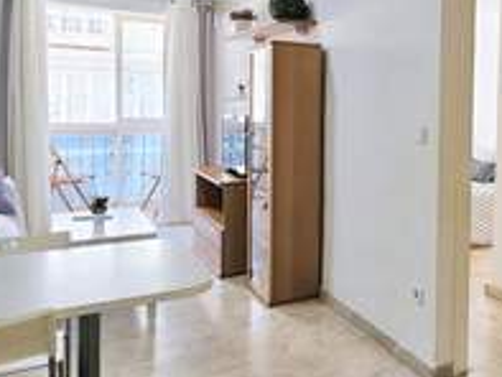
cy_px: 124
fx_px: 479
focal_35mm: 33
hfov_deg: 51.9
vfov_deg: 42.4
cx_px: 400
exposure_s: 1/50
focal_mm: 2.2
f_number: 2.2
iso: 64
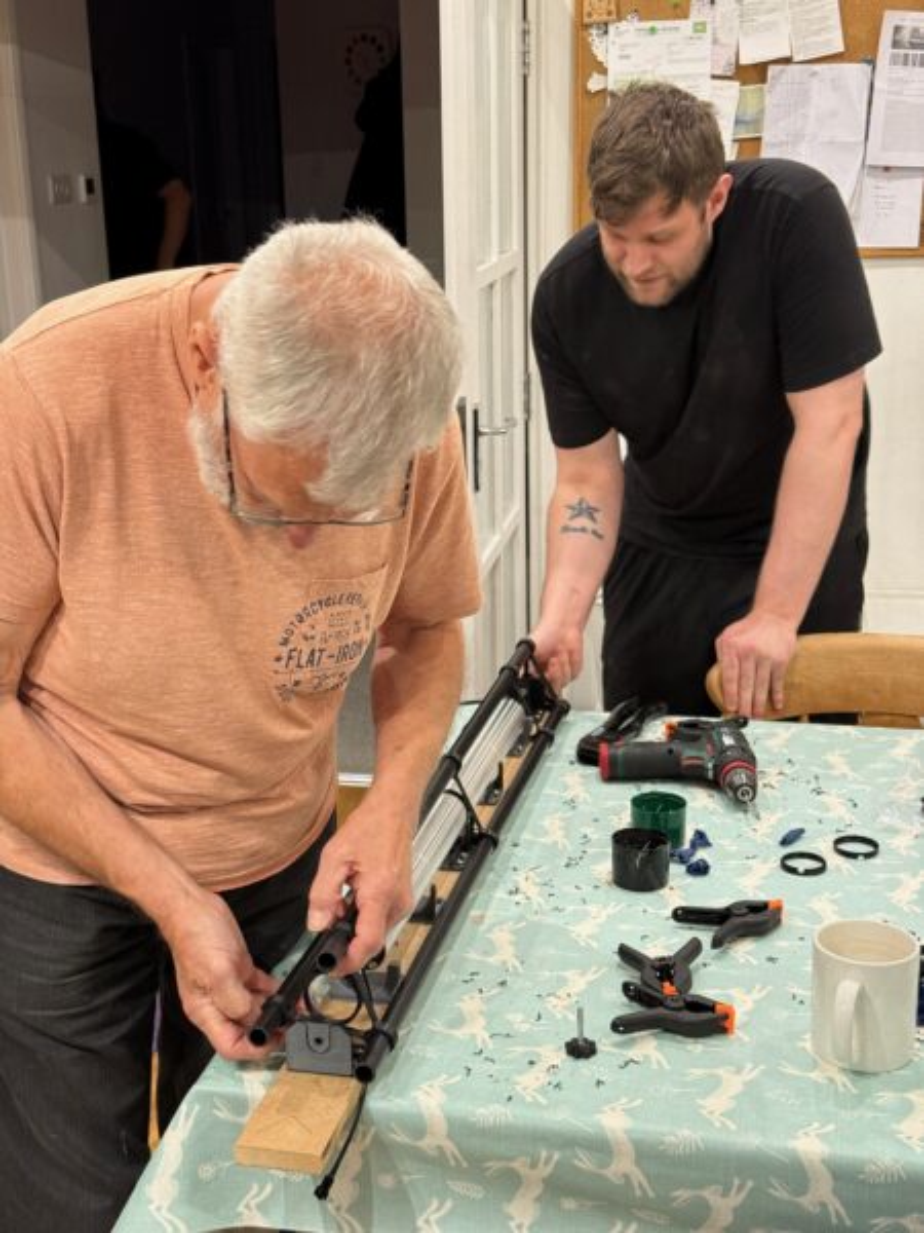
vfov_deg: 39.7
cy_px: 616
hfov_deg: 30.3
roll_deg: +1.6
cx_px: 462
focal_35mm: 48
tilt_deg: -16.0
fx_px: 1708
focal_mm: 6.76
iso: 200
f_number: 1.78
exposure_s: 1/33
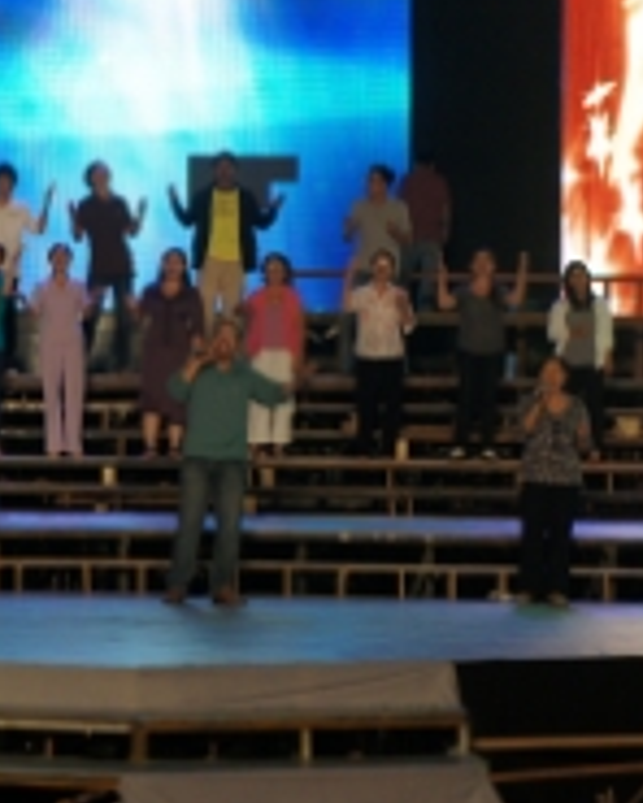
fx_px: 4452
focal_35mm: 187
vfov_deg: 10.3
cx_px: -39
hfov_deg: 8.2
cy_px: 169
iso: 640
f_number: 5.6
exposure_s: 1/100
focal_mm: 55
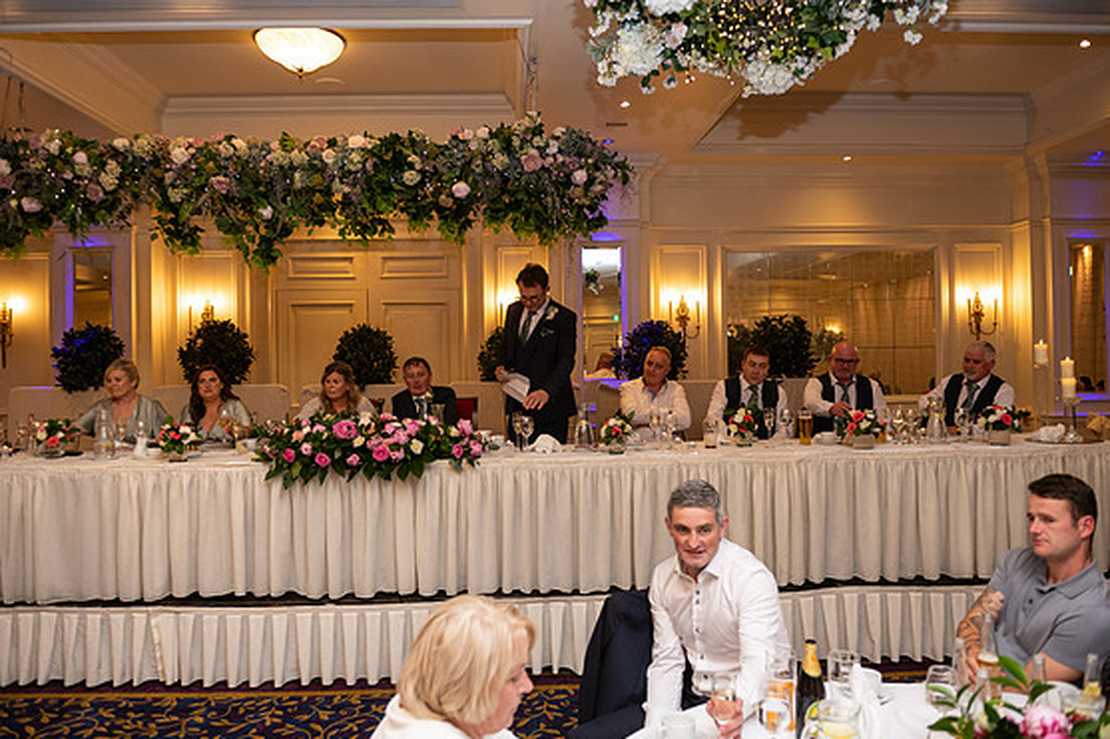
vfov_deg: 51.3
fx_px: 771
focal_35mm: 25
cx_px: 544
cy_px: 362
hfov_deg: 71.5
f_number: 3.5
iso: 640
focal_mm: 24
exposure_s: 1/160
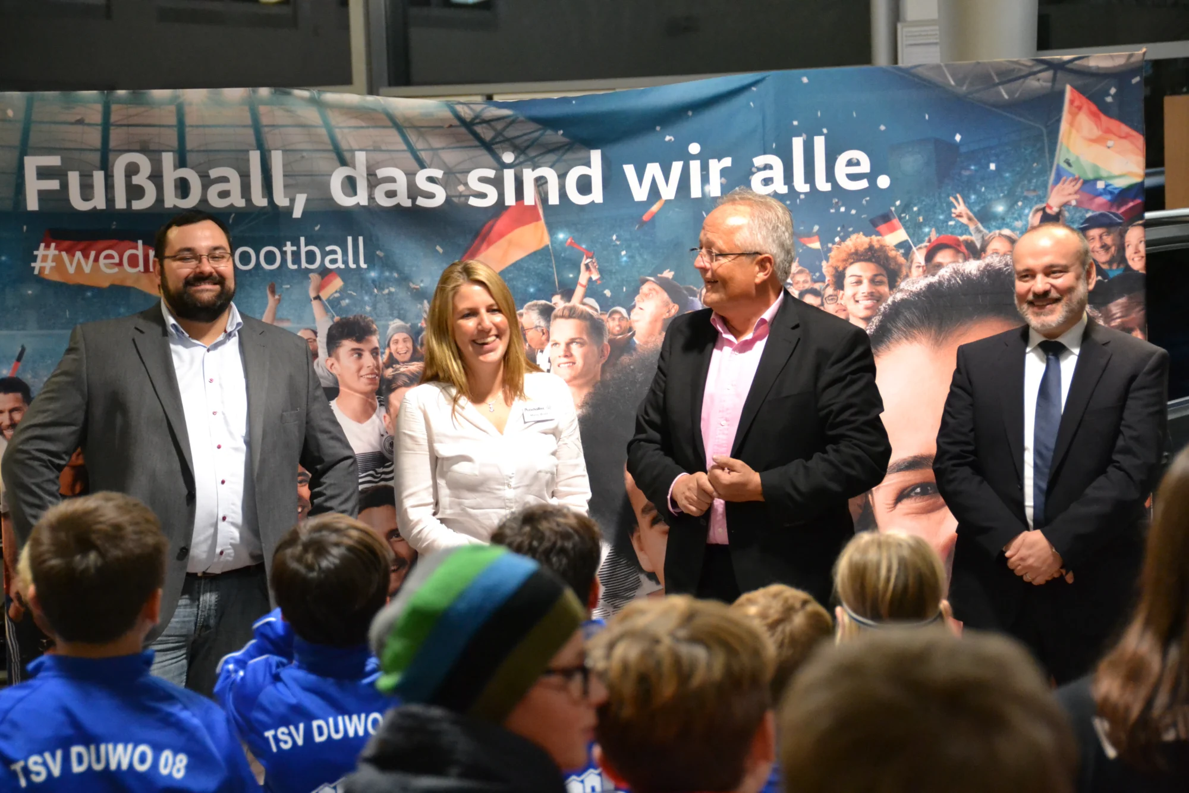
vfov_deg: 12.2
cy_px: 396
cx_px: 594
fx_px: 3715
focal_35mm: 112
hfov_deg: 18.2
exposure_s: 1/60
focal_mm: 75
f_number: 5
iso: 3200
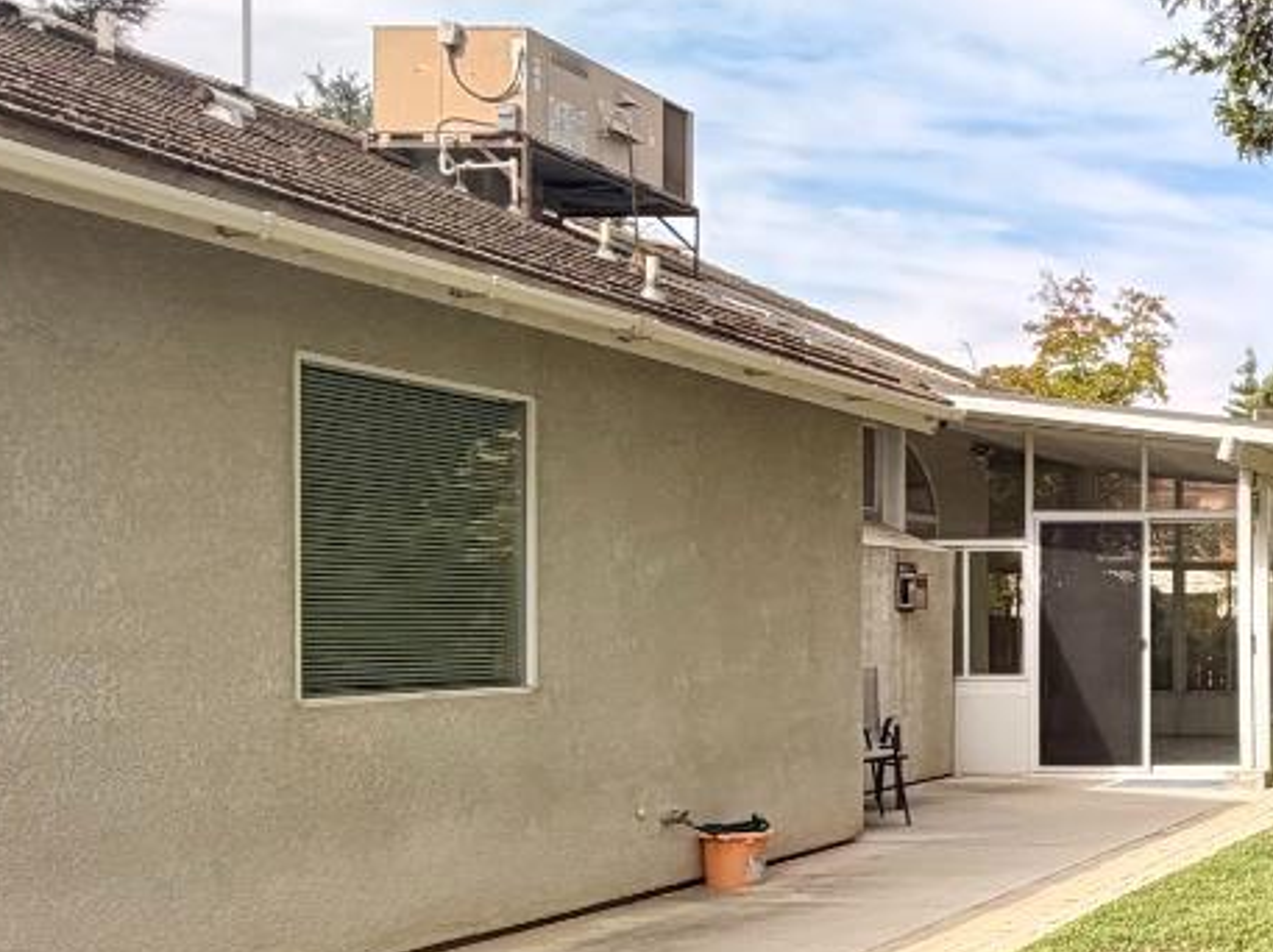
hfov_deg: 32.4
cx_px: 1607
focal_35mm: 46
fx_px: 1690
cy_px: 617
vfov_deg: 31.3
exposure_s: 1/579
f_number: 2.2
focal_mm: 2.22
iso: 40
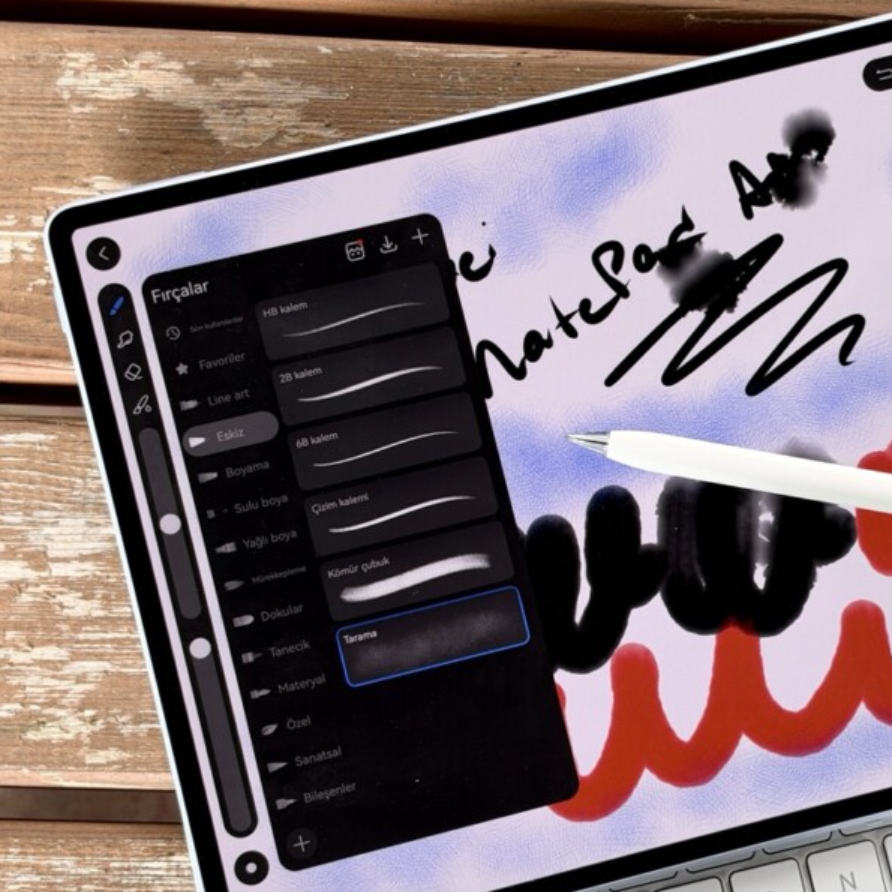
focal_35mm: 73
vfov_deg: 23.6
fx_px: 2128
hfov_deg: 23.3
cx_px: 711
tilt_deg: -81.4
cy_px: 535
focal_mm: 6.93
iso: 64
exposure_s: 1/121
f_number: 1.8
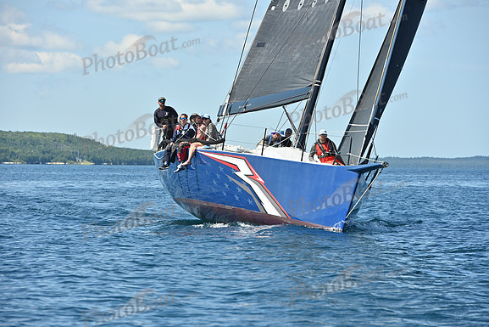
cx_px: 245
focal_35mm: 201
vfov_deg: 6.8
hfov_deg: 10.2
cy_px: 164
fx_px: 2731
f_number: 9
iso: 320
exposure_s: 1/1000
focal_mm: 200
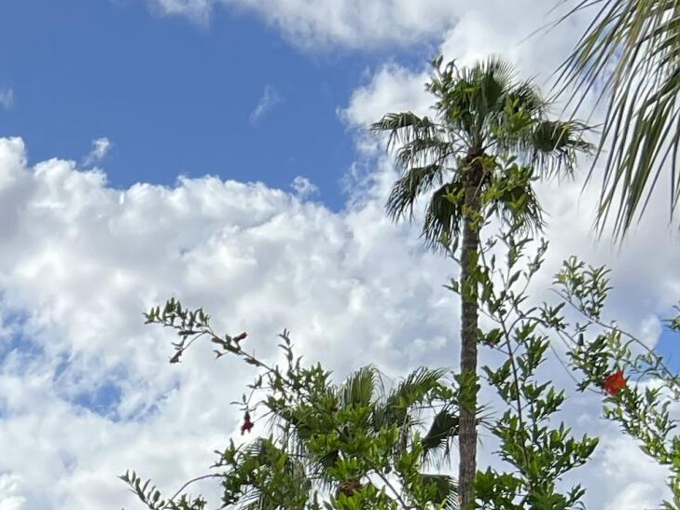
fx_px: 2102
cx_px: -169
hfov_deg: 17.4
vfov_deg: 12.3
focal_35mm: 107
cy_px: 997
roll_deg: +1.3
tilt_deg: -0.6
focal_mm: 5.7
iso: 50
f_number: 1.5
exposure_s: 1/3257
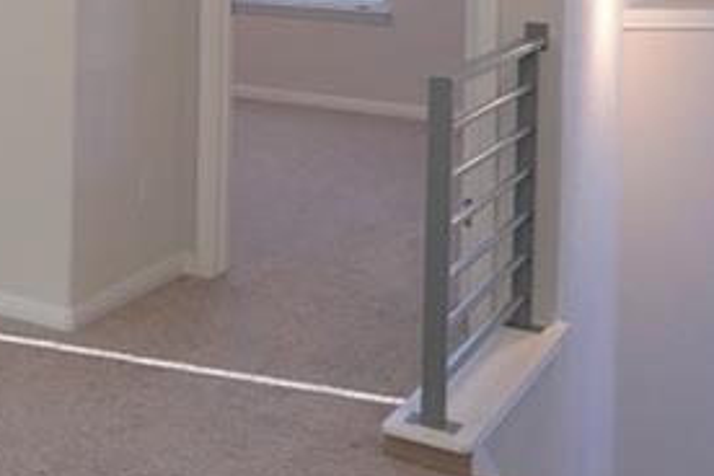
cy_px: -119
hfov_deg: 24.5
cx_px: -370
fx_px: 1249
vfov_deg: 20.0
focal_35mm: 63
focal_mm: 17
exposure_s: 1/160
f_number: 4
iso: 1000
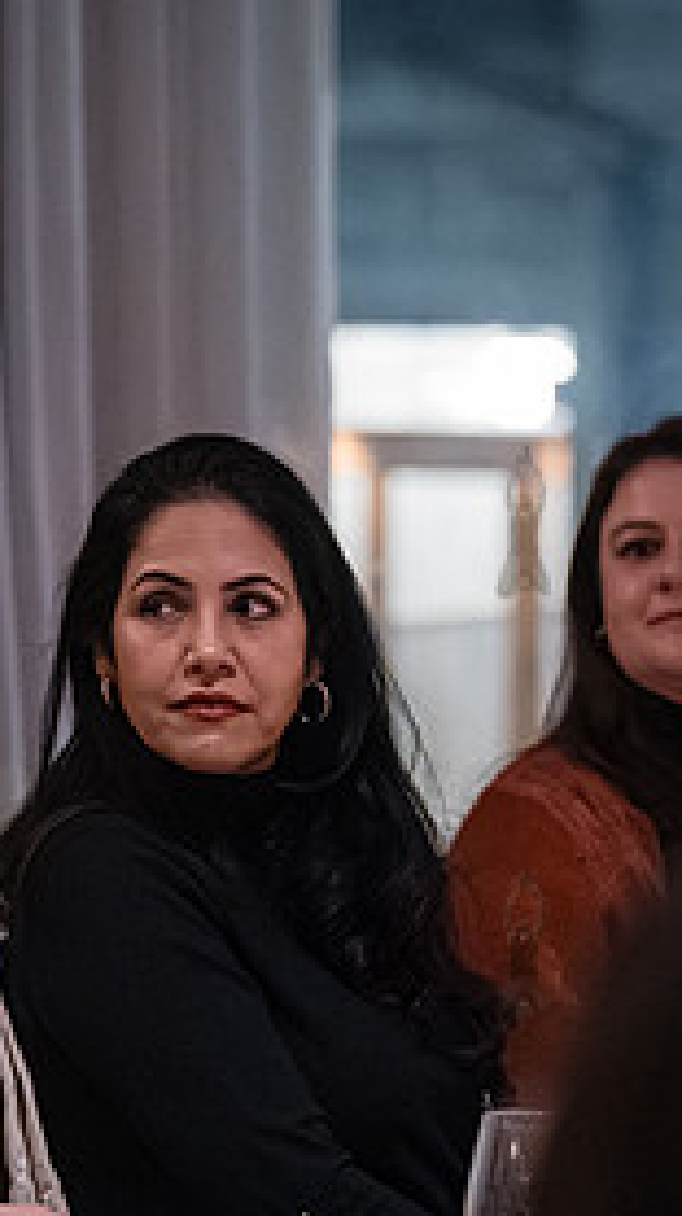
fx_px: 5572
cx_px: -44
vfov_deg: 12.4
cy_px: 730
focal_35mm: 173
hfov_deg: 7.0
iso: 16000
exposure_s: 1/125
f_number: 2.8
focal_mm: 79
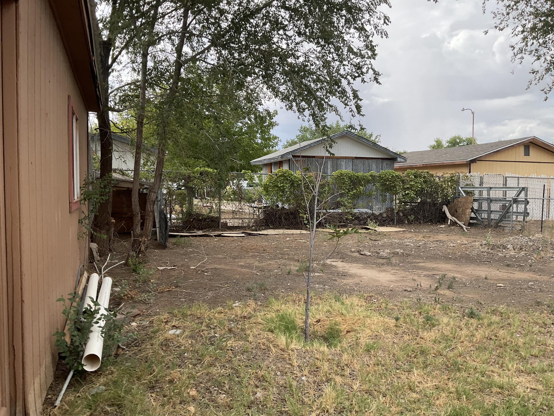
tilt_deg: -3.1
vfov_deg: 48.2
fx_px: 464
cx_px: 277
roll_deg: +0.3
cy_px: 208
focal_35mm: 29
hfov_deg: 61.7
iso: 16
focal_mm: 3
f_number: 1.8
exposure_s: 1/620
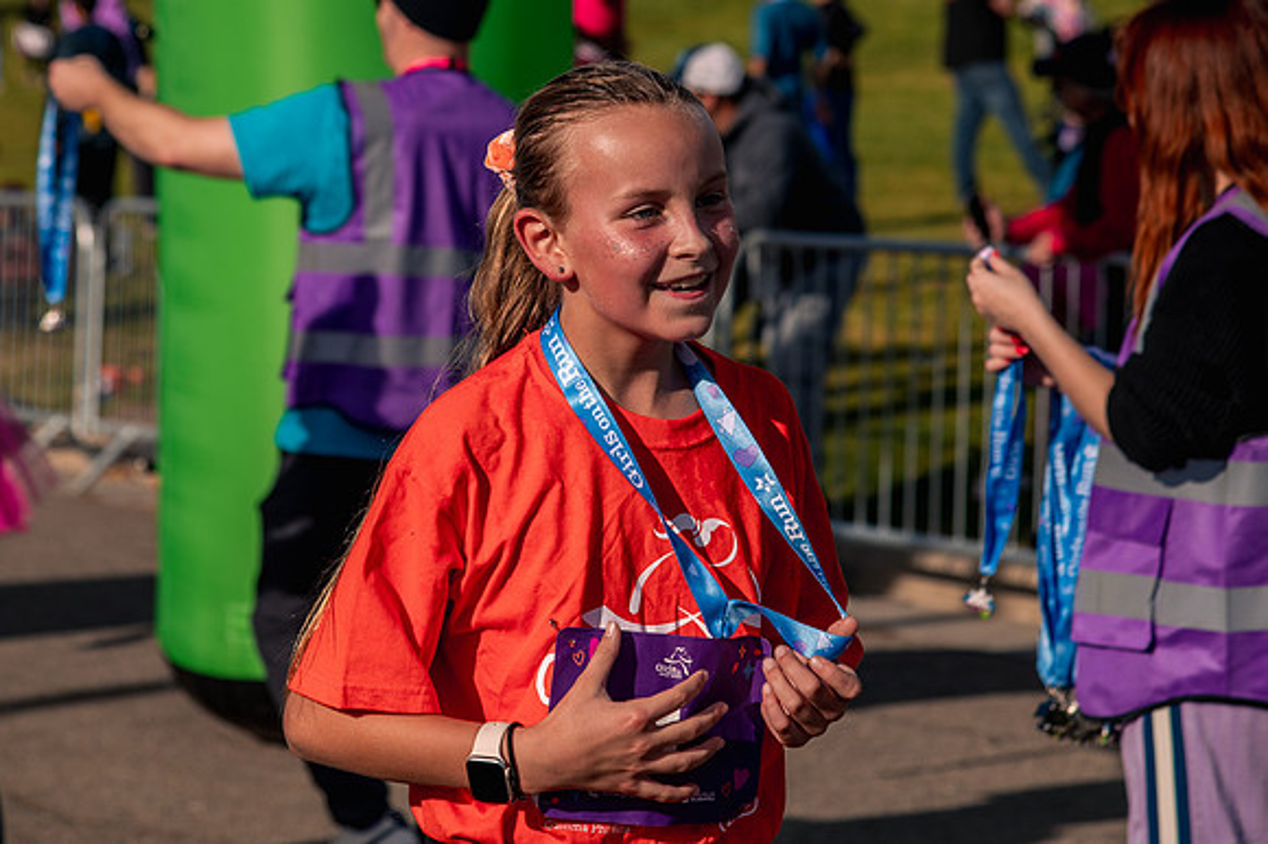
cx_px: 601
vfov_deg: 9.6
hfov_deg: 14.5
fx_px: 4997
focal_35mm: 142
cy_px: 213
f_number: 5.6
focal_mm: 95
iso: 200
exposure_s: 1/1600
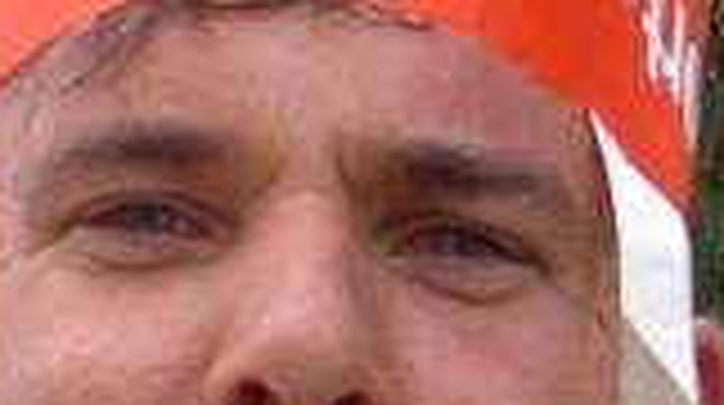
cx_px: 18
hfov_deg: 3.4
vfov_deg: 1.9
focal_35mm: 629
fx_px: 12057
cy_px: 378
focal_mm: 24
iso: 100
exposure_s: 1/100
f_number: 4.9
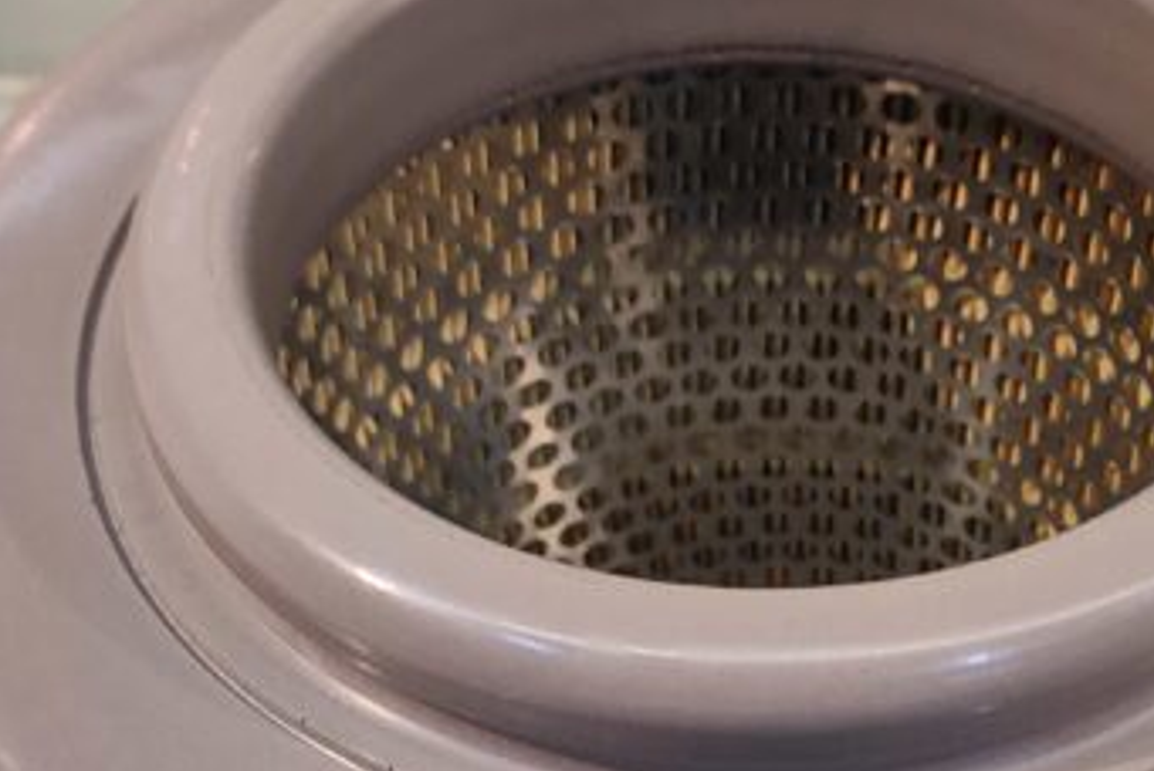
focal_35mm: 53
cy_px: 676
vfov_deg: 24.9
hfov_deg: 37.2
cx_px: 748
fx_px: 1700
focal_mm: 4.74
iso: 155
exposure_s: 1/33
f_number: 1.79
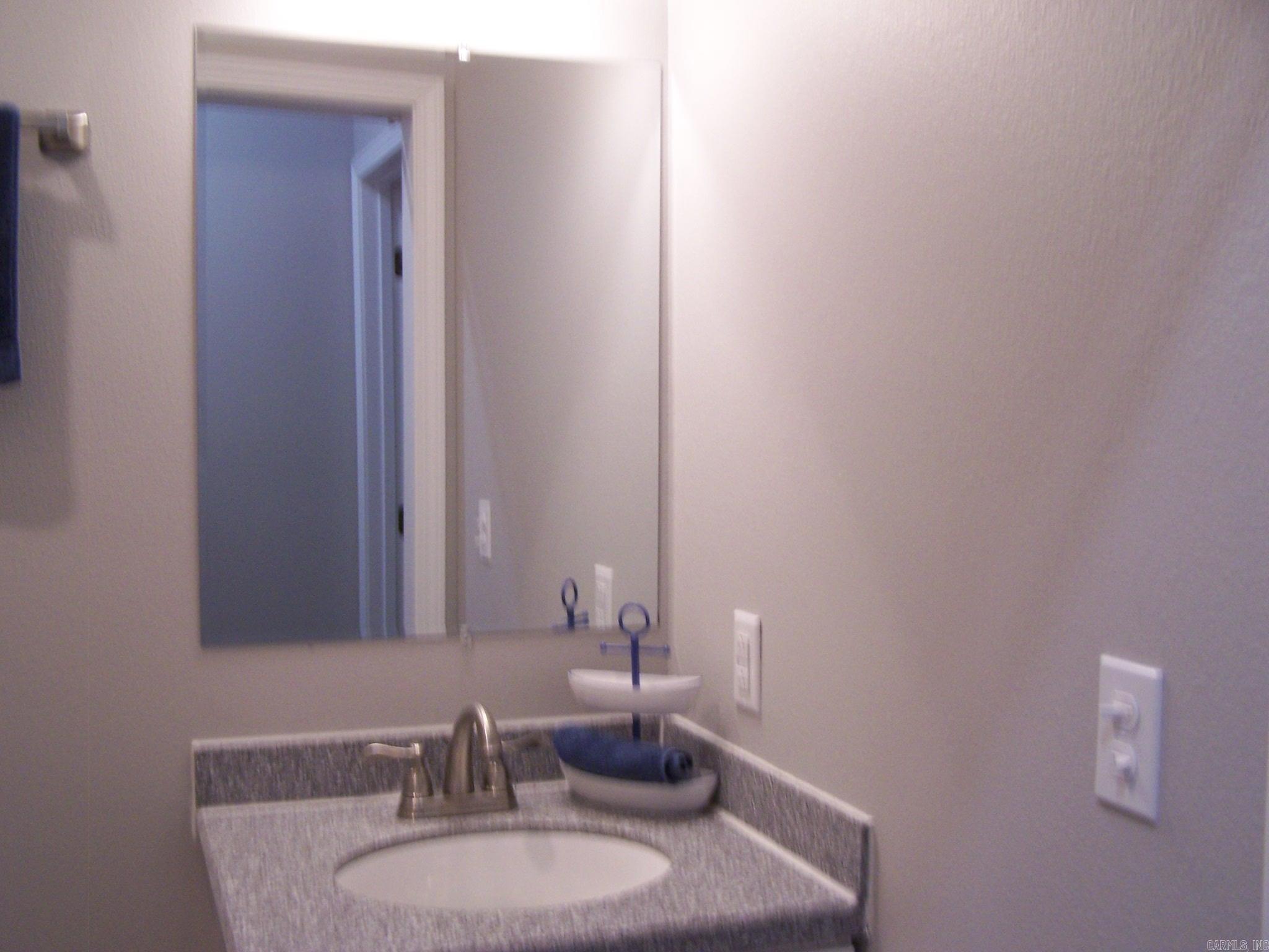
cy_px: 476
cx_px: 634
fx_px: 1393
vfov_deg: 37.7
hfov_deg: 49.0
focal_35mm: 38
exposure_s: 1/30
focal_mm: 6.3
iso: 140
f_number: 2.8
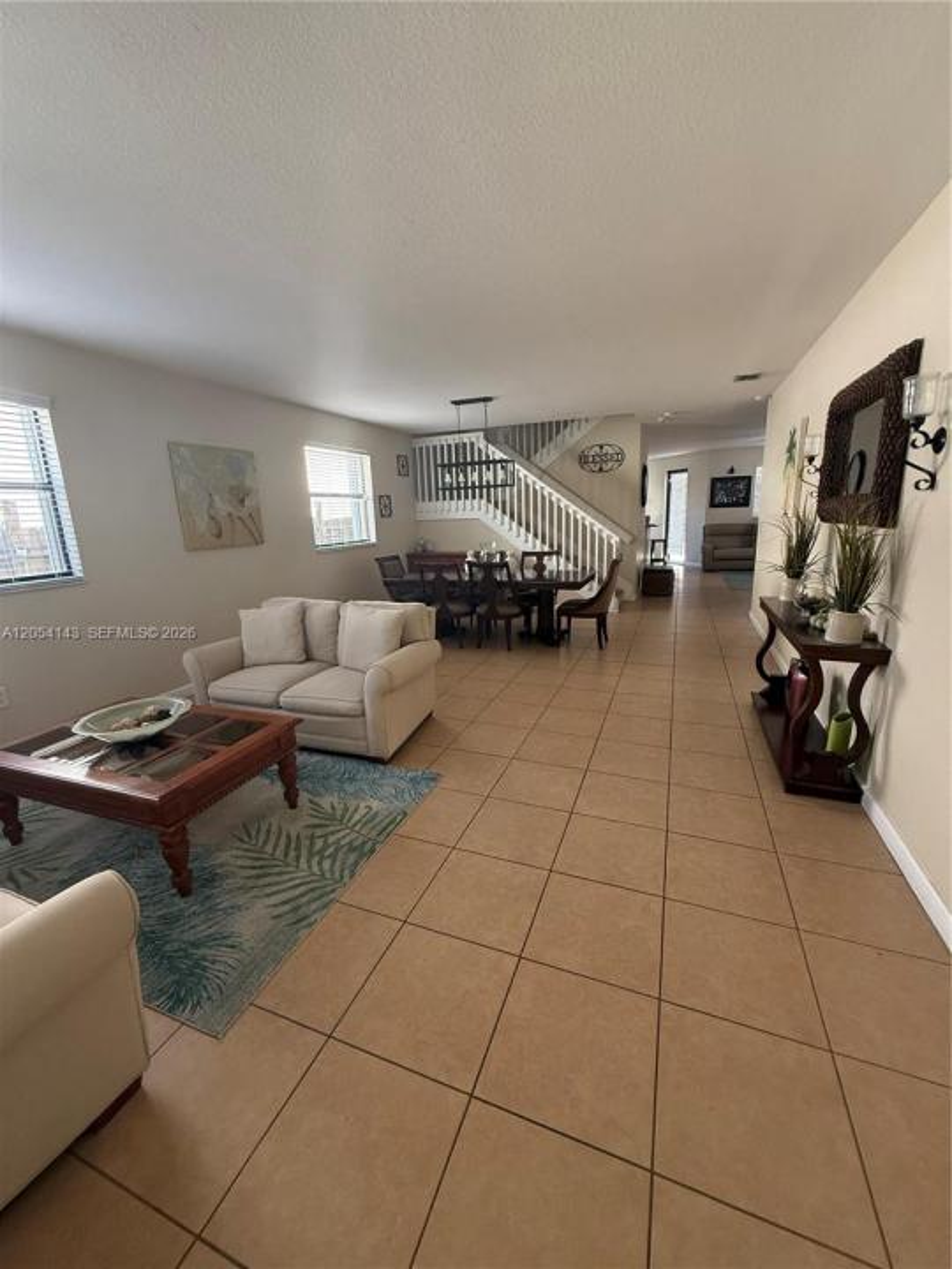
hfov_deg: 85.7
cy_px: 634
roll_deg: +1.3
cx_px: 476
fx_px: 513
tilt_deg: -12.8
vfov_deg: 102.1
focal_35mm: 14
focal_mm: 2.22
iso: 320
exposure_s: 1/99
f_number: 2.2
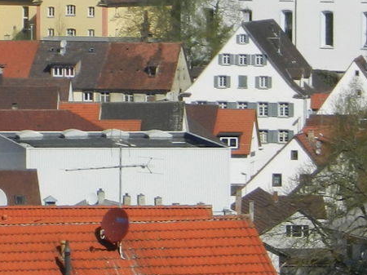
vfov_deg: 2.8
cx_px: -133
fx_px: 5563
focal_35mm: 525
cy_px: -93
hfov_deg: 3.8
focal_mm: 22.2
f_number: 5.1
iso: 160
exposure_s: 1/1250
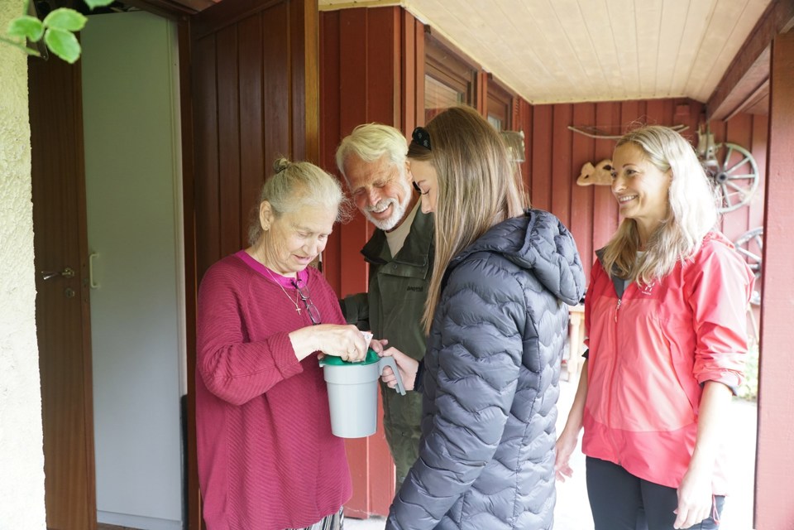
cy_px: 265
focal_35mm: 32
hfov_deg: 59.5
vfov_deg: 41.7
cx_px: 397
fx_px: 695
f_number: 4.5
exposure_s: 1/30
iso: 640
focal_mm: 21
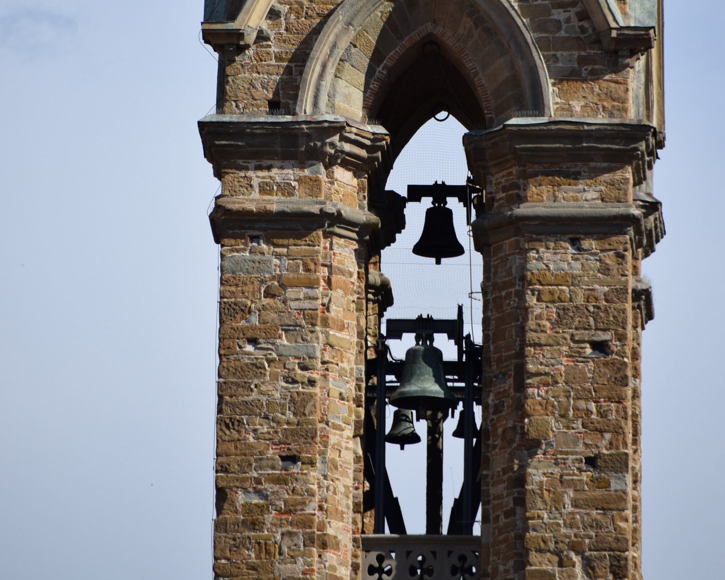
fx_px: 11352
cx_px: 362
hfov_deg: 3.7
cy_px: 98
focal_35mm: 529
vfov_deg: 2.9
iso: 200
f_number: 7.1
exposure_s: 1/800
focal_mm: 250
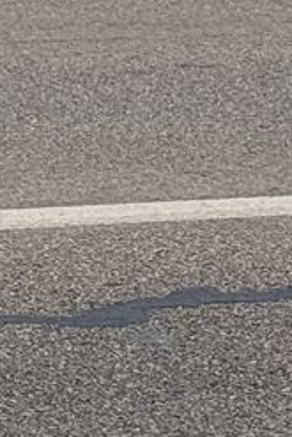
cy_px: -329
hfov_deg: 4.5
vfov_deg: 6.9
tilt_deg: -1.6
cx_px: -611
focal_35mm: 291
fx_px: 3535
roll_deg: -0.3
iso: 64
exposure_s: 1/2577
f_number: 1.78
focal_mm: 6.76
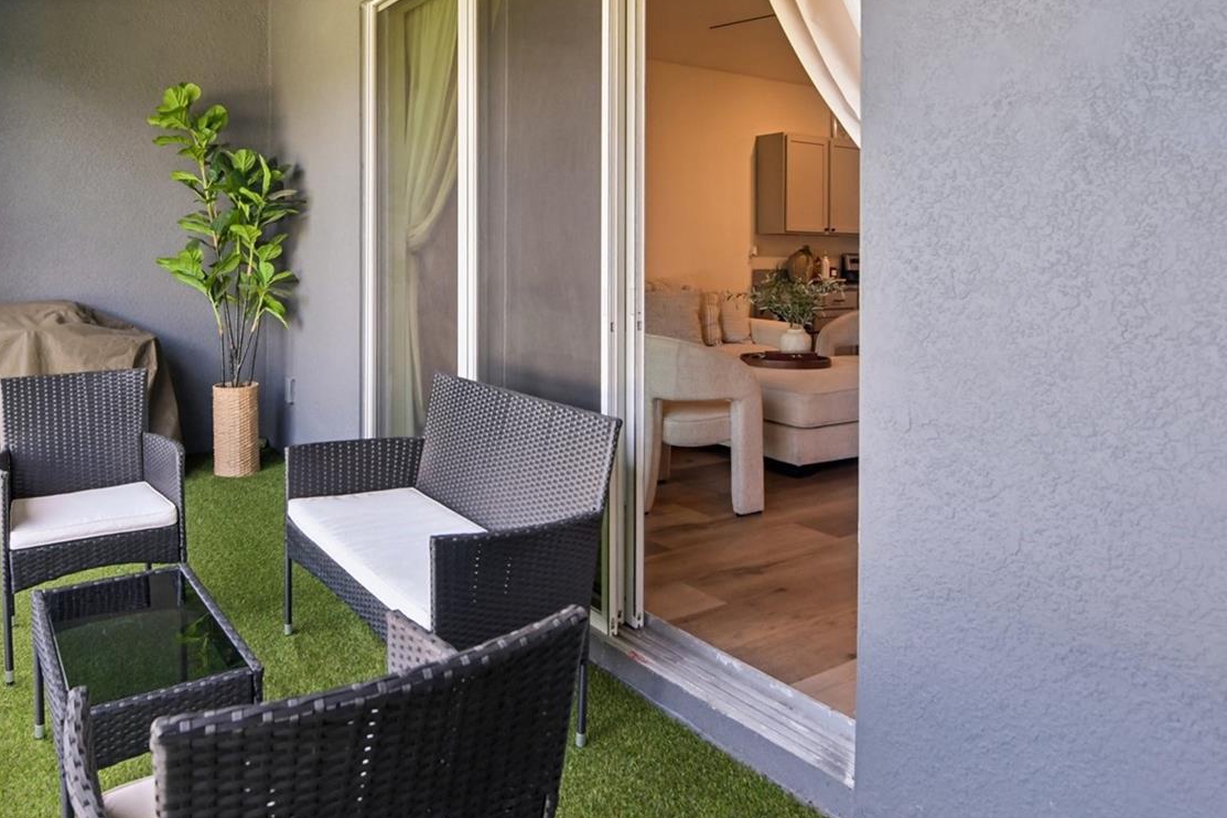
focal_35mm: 23
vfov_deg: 53.6
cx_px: 451
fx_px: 784
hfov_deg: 74.6
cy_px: 247
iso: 400
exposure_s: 1/20
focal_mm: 16
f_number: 8
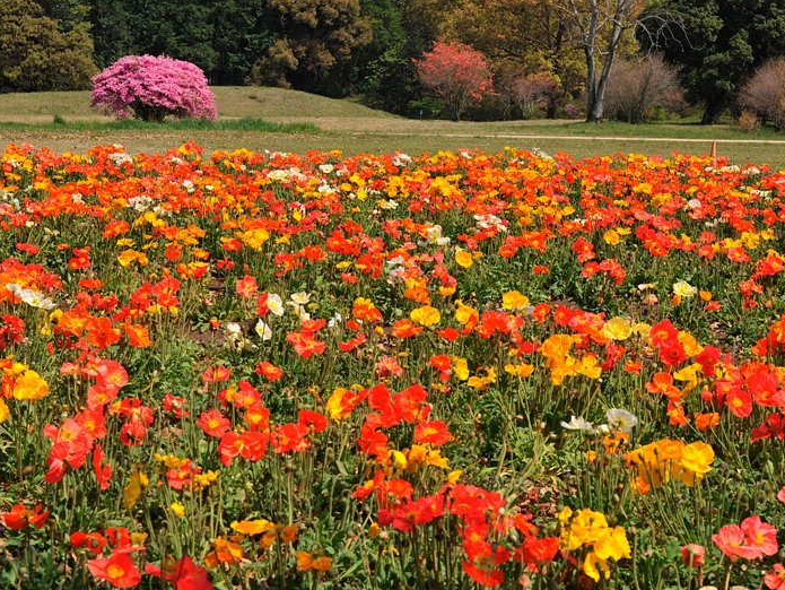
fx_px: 1747
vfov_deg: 19.2
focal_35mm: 77
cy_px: 293
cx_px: 348
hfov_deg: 25.3
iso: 200
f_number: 11
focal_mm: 70
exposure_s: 1/320
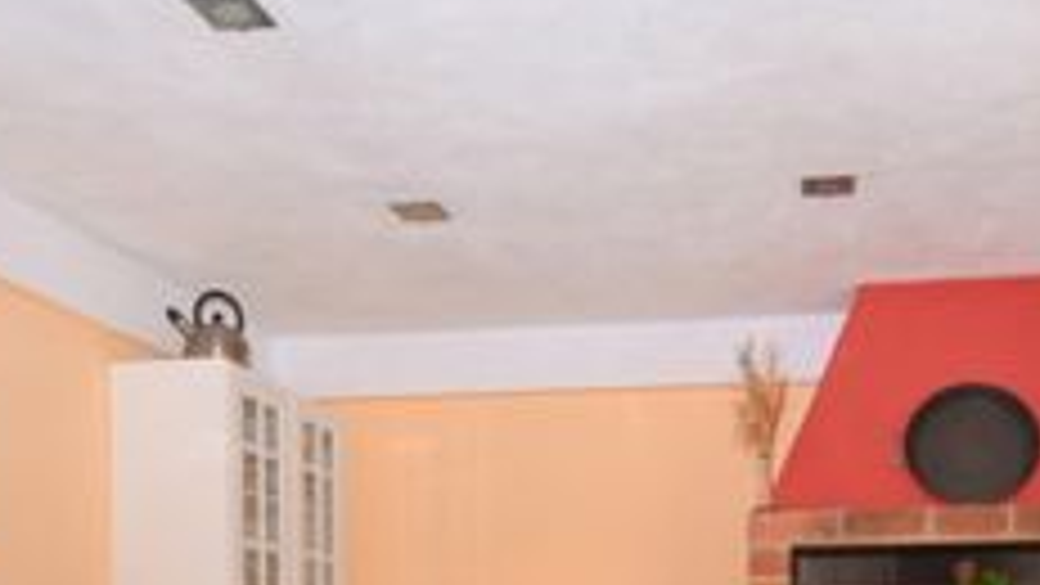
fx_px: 1324
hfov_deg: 42.8
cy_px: 724
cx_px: 588
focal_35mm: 48
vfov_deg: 22.7
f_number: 8
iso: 100
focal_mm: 10
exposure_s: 1/60
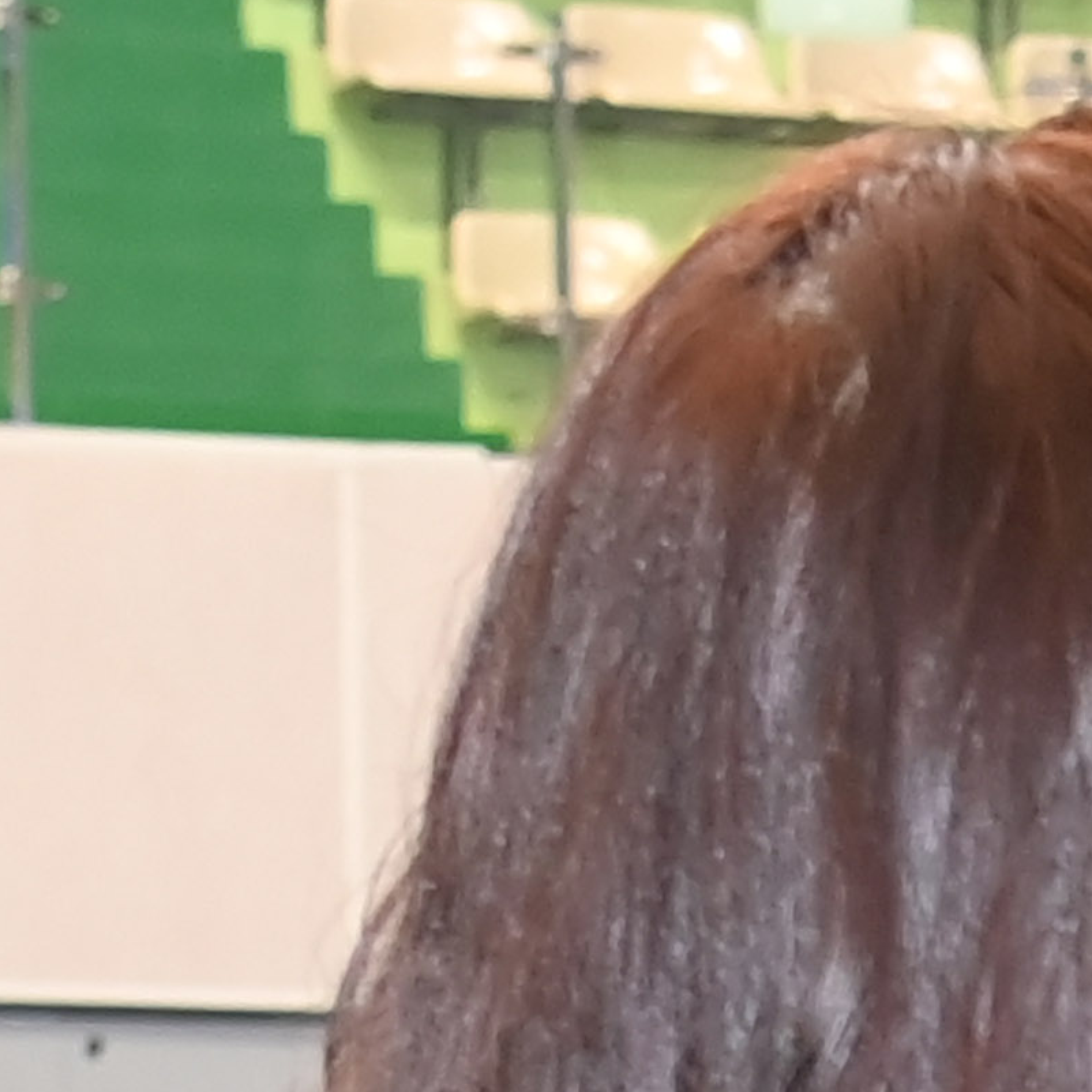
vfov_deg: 6.5
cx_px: 3562
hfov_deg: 6.1
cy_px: 2338
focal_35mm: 260
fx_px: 9279
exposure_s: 1/250
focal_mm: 44
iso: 2500
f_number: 6.3
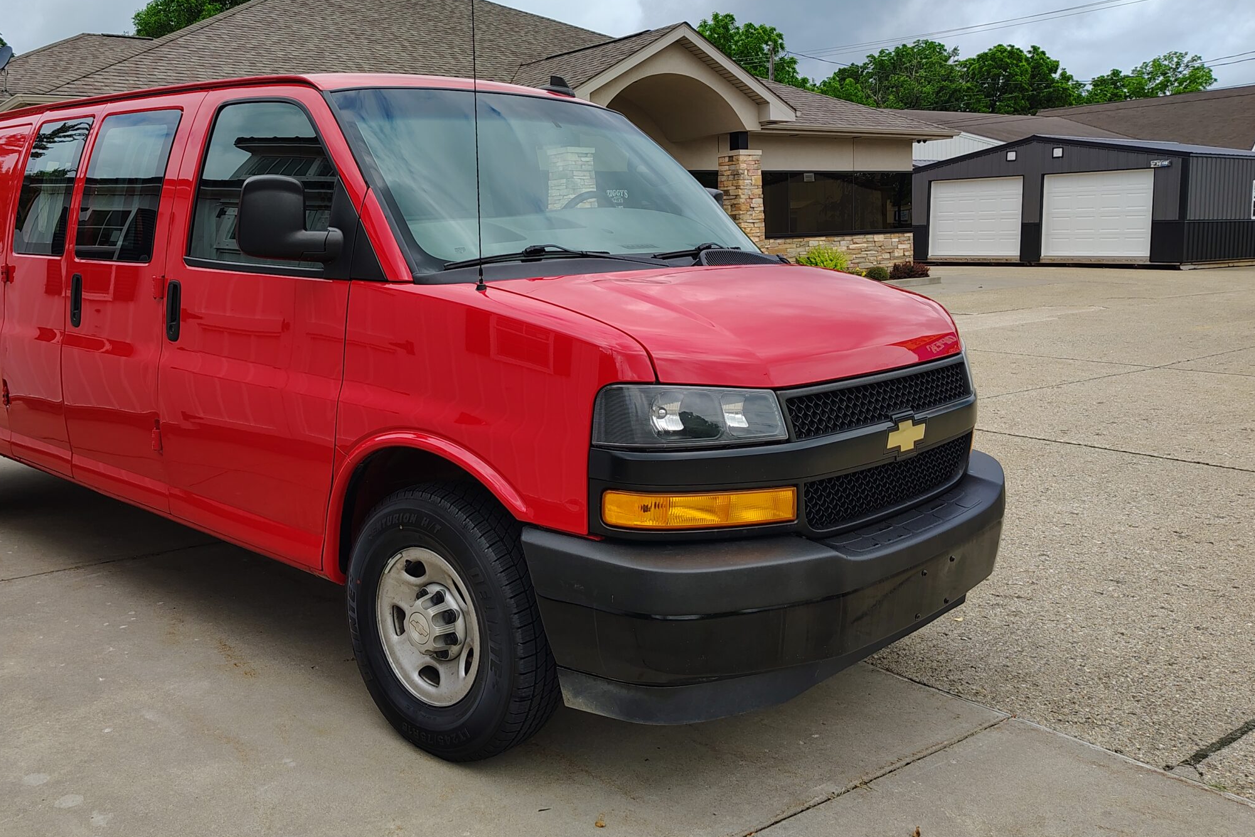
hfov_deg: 58.1
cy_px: 345
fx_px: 1115
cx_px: 484
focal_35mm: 32
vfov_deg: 41.0
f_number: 1.8
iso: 100
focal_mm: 5.56
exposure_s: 1/637
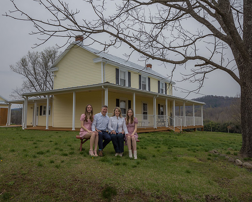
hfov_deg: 60.9
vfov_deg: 50.4
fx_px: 214
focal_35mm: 29
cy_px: 101
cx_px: 123
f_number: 9.5
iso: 200
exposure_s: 1/350
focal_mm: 17
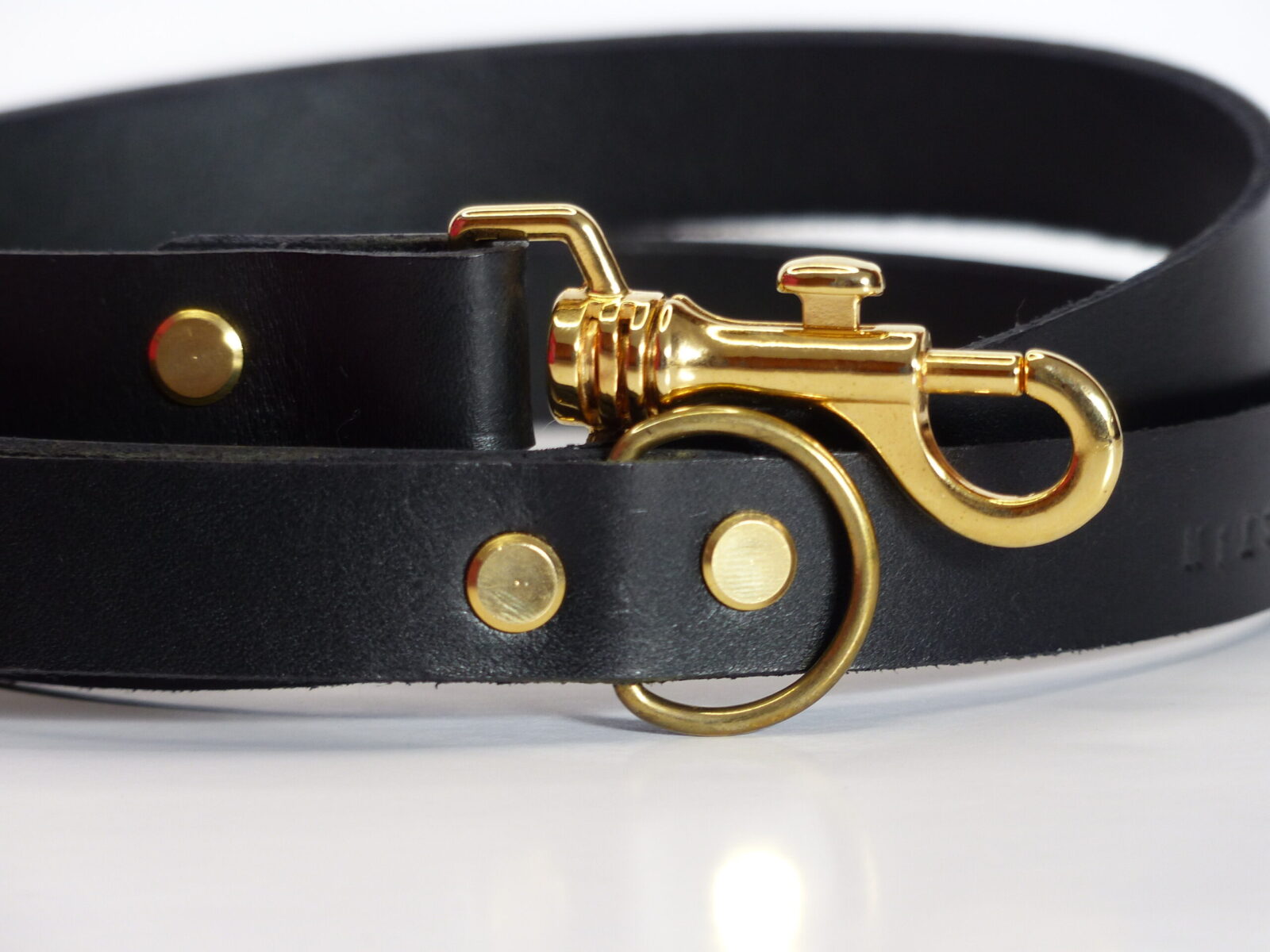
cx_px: 635
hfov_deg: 5.4
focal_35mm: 366
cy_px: 476
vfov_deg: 4.1
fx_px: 13428
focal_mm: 65.8
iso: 125
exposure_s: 1/100
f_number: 2.8
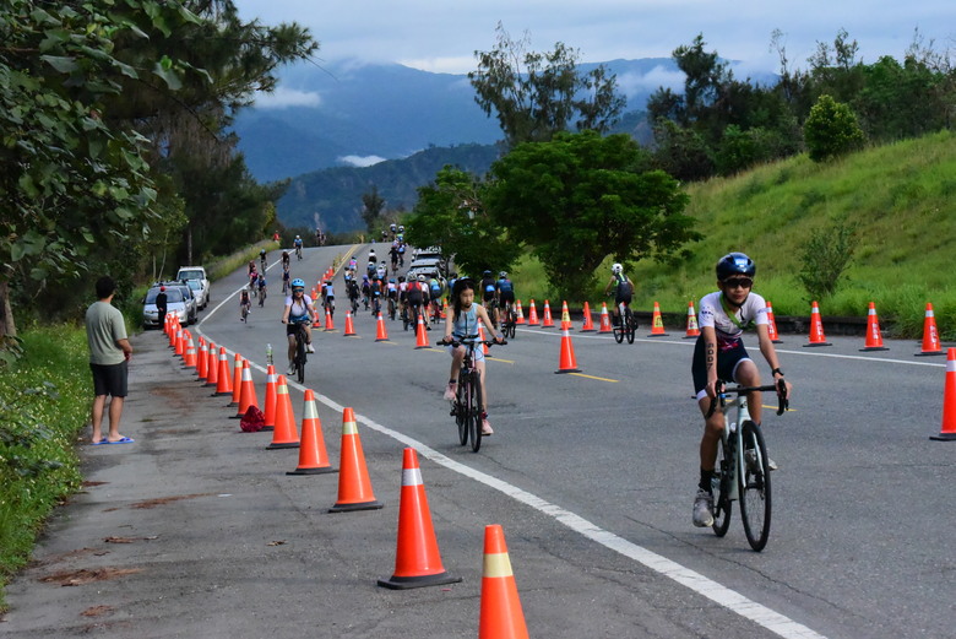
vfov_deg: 12.5
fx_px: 2923
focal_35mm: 110
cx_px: 478
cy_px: 320
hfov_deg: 18.6
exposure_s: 1/3200
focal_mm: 110
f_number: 14
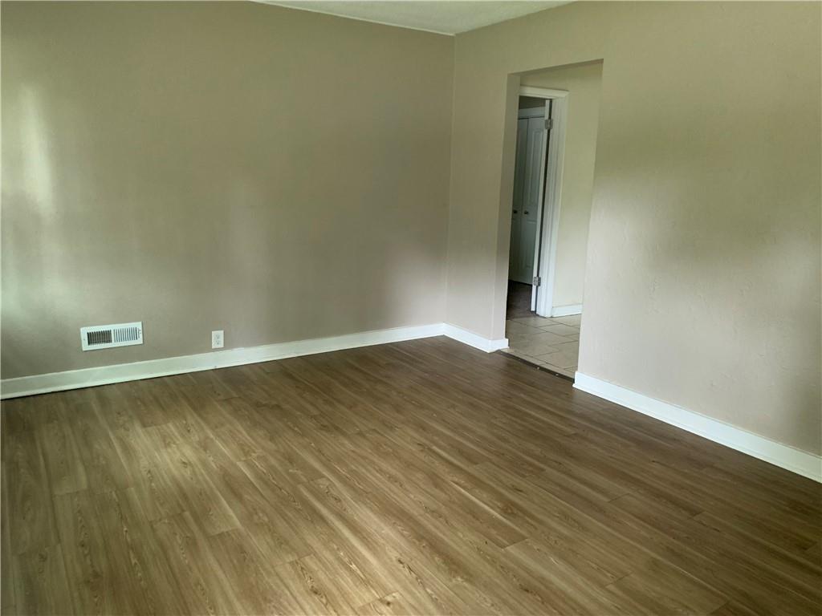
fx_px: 617
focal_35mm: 26
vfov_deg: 53.1
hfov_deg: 67.3
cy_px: 308
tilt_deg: -11.1
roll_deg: -1.6
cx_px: 411
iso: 320
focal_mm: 4.25
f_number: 1.8
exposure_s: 1/24
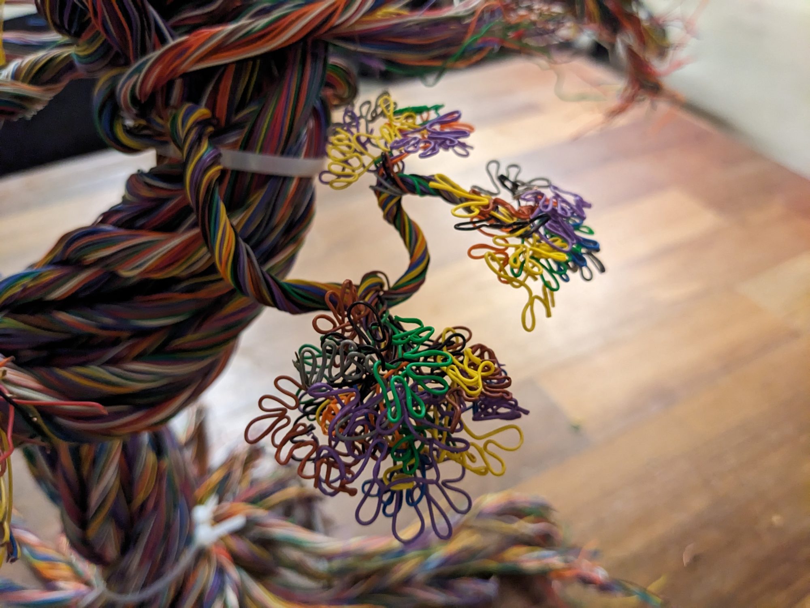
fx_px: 632
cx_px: 405
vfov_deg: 51.4
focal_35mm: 27
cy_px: 304
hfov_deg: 65.3
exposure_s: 1/60
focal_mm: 4.38
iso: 765
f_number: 1.73
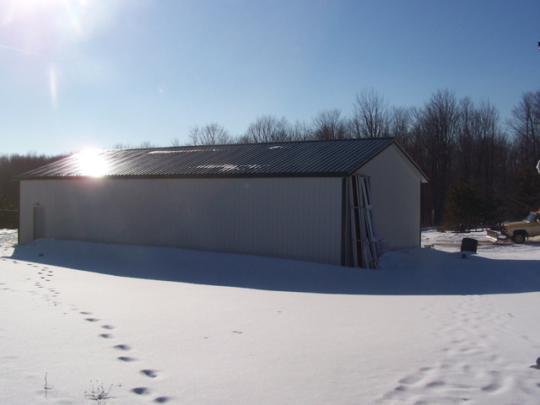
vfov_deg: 37.7
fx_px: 593
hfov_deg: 49.0
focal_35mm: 38
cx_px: 270
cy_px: 202
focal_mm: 6.3
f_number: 5.6
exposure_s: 1/1500
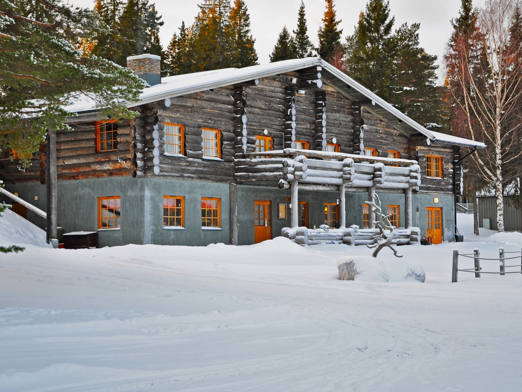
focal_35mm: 69
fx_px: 1041
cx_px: 270
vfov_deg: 21.3
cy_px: 195
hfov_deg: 28.2
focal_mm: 42
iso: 200
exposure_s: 1/50
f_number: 4.8
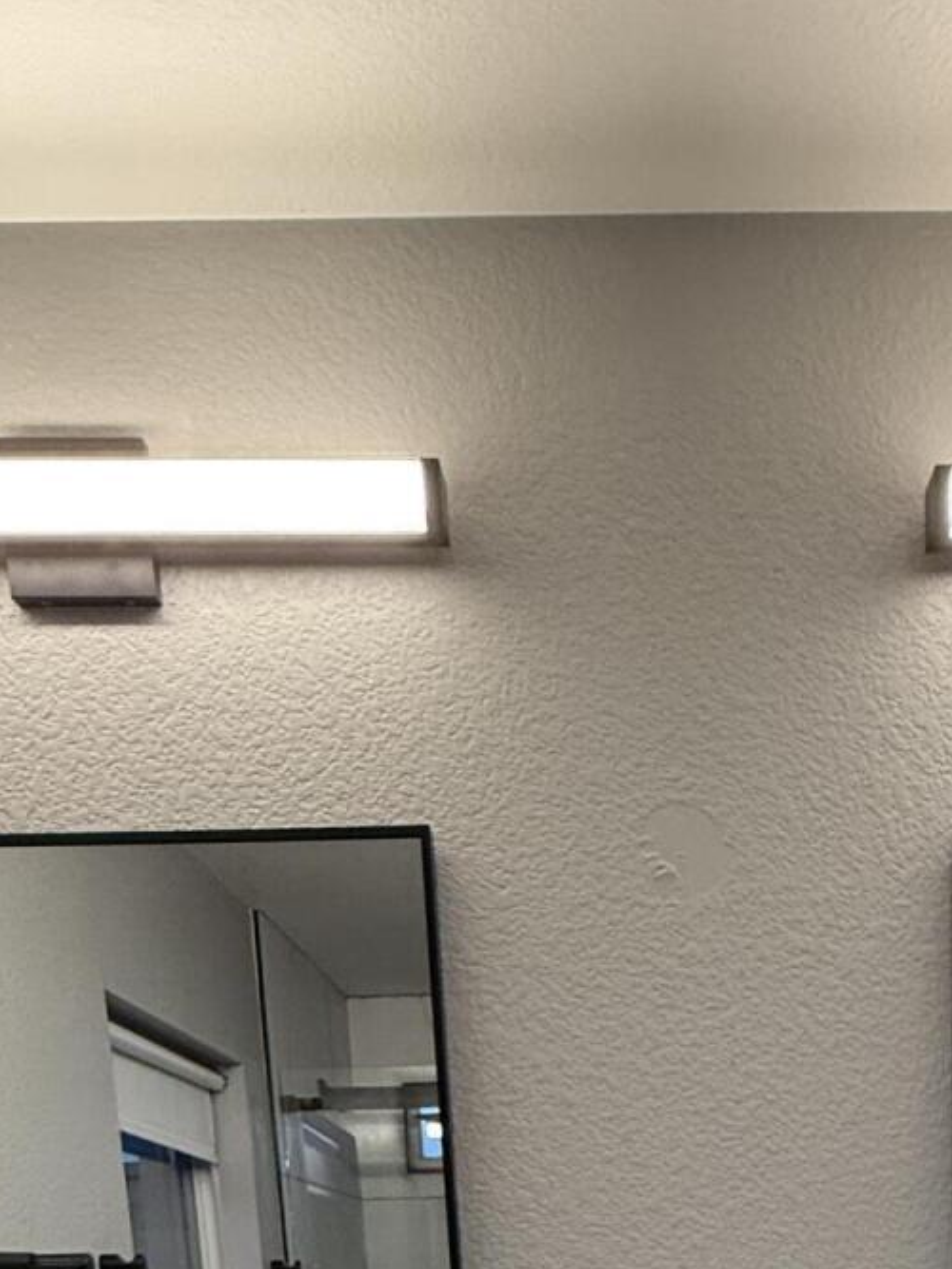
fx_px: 1541
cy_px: 1592
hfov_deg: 33.5
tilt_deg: -10.1
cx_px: 739
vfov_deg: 34.1
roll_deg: +1.7
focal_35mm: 42
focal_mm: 2.22
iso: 250
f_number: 2.2
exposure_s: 1/120
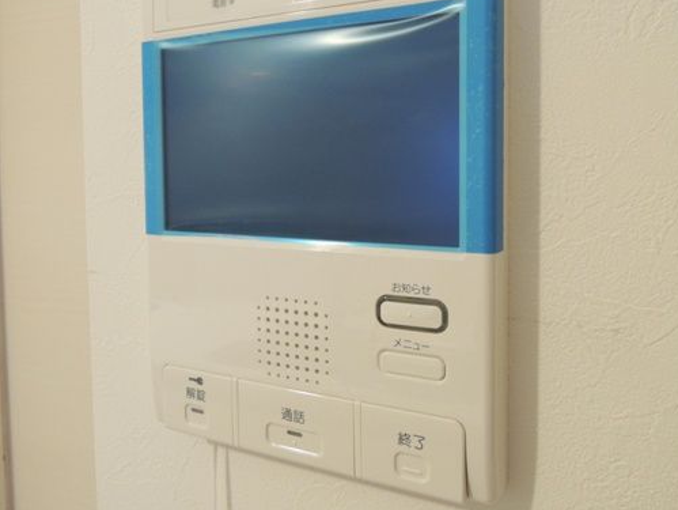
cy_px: 199
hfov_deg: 58.3
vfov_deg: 45.2
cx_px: 328
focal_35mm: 31
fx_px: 608
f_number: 2.8
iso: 400
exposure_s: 1/25
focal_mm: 4.3
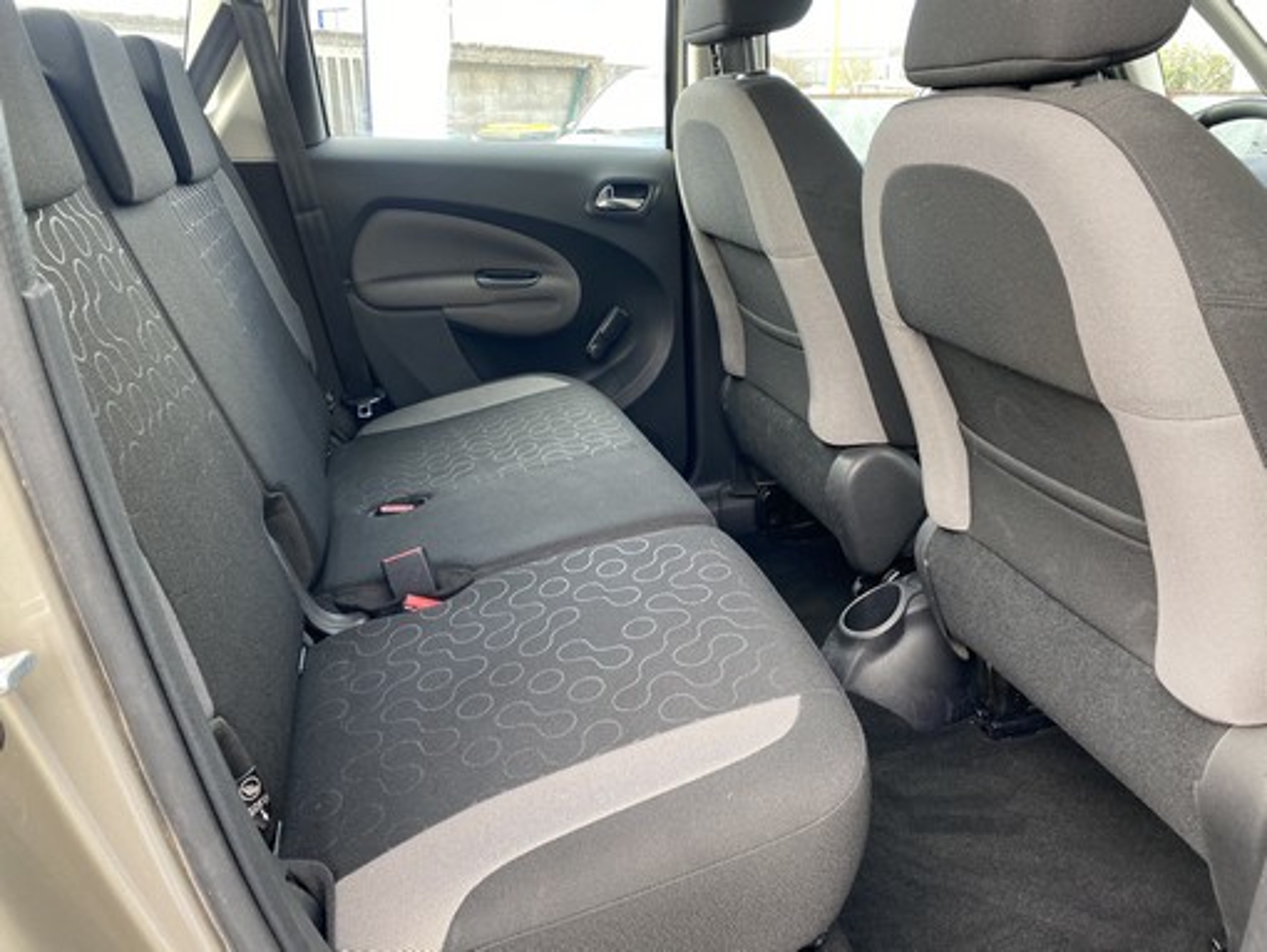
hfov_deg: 67.3
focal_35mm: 26
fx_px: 952
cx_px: 634
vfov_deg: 53.1
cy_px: 476
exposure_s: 1/113
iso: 125
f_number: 1.8
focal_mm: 4.25
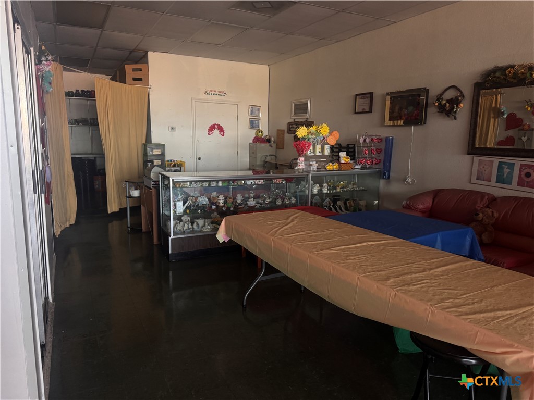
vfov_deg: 56.8
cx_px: 267
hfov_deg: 71.6
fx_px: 370
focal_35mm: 24
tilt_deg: -9.9
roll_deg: -1.5
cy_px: 200
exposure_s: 1/60
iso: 250
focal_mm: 6.76
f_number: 1.78
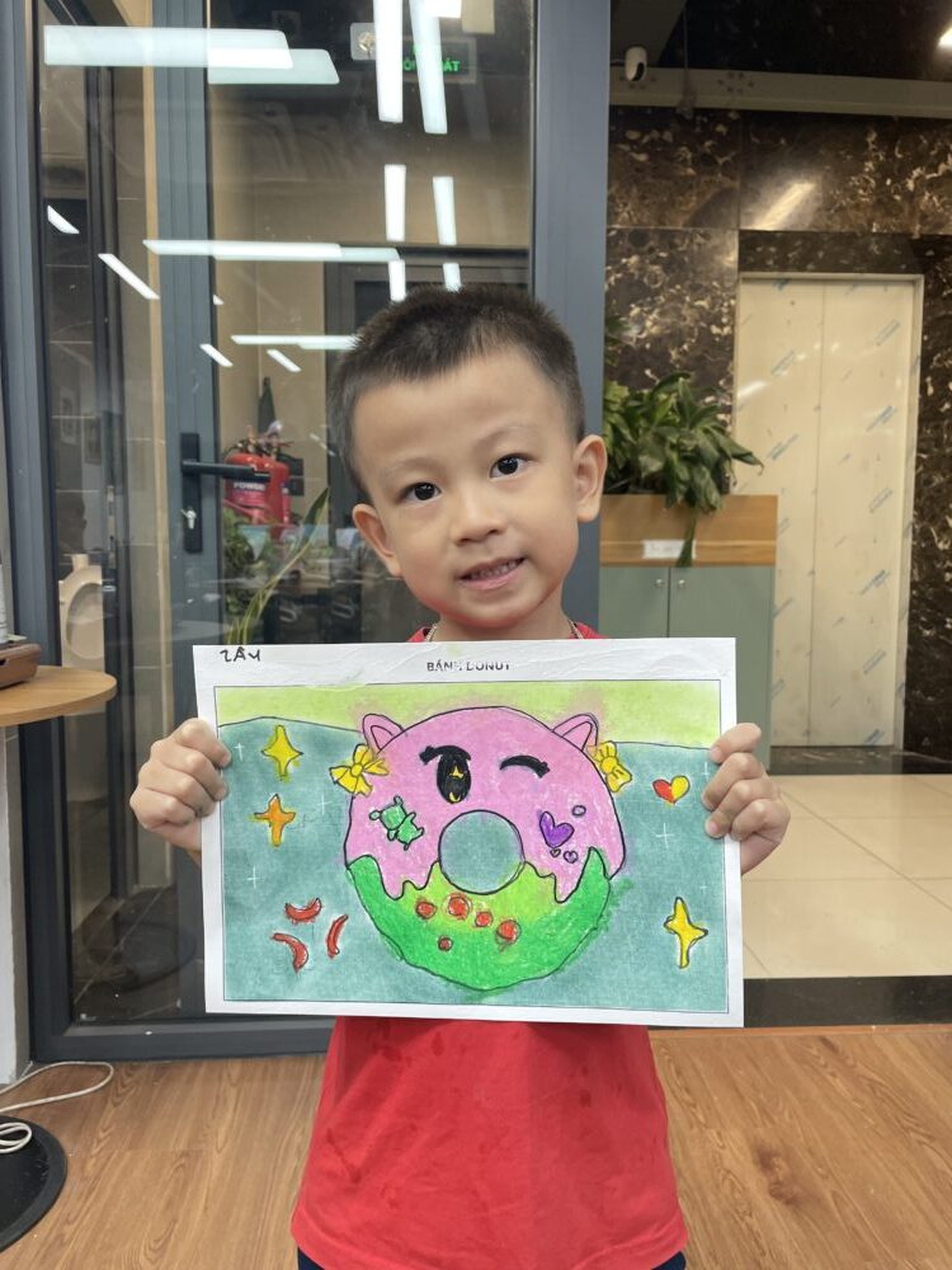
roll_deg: +0.7
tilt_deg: -5.9
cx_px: 476
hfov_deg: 53.1
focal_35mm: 26
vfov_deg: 67.3
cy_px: 635
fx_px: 953
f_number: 1.6
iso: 125
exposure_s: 1/100
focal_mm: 4.2
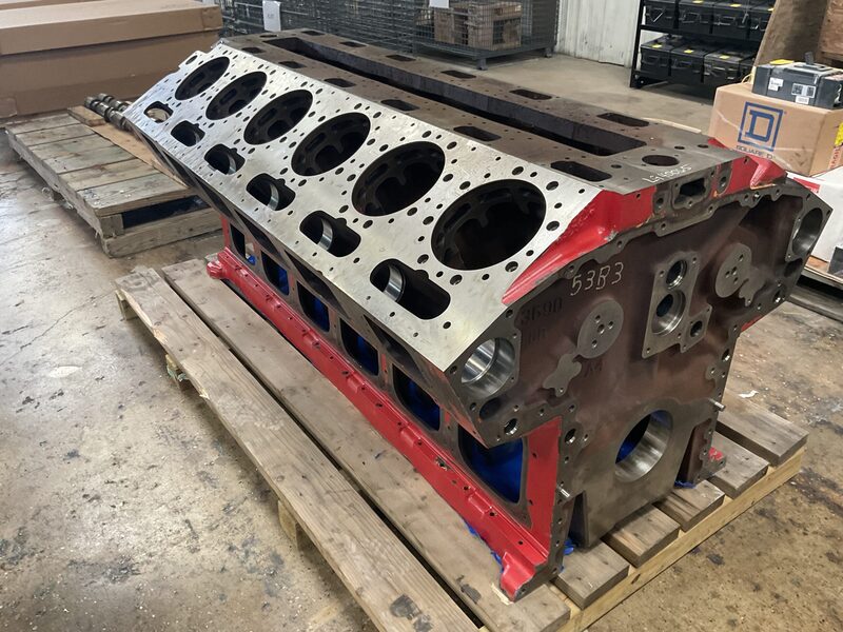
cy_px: 316
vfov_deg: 48.2
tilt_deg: -29.6
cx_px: 422
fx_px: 706
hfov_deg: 61.7
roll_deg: +1.8
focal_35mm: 29
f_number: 1.8
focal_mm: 3
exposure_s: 1/60
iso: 160
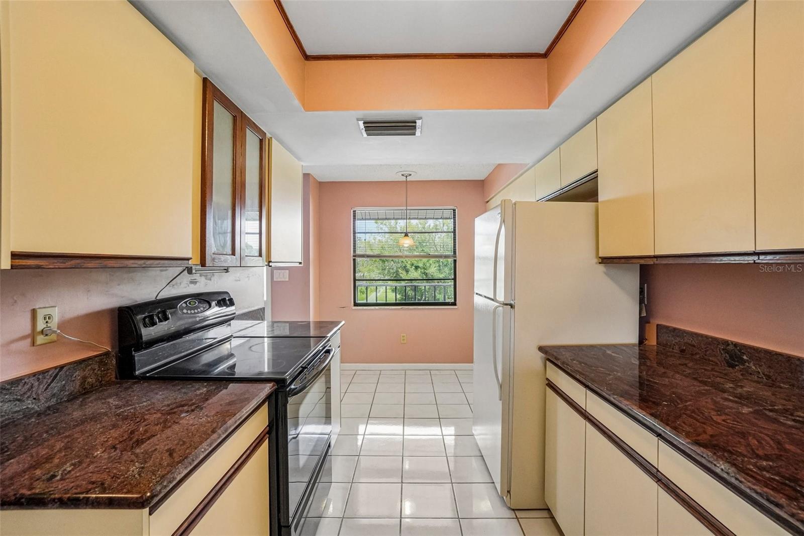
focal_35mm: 15
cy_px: 268
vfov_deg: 77.3
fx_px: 335
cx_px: 402
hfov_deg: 100.4
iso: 400
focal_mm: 10
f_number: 8
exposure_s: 1/30
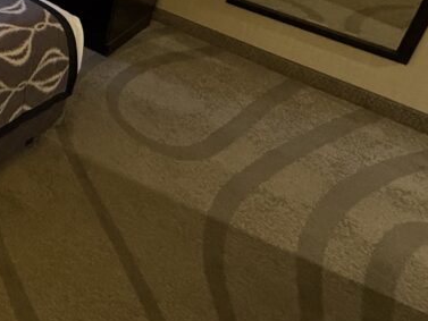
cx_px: -99
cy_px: -44
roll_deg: -0.2
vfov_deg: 32.5
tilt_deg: -24.0
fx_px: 470
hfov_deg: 36.4
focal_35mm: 38
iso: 400
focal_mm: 2.22
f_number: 2.2
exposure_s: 1/60
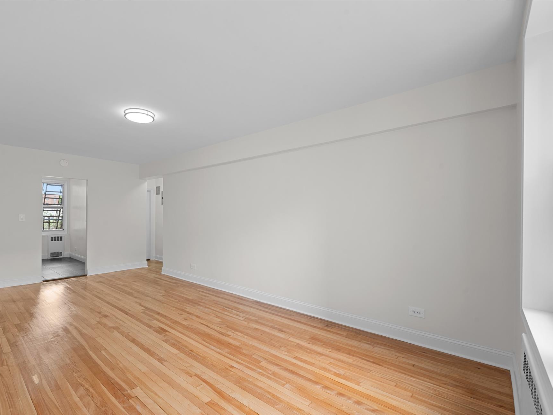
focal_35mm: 16
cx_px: 239
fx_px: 256
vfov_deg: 78.0
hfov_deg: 93.9
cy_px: 218
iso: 200
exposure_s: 1/2
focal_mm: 14
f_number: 10
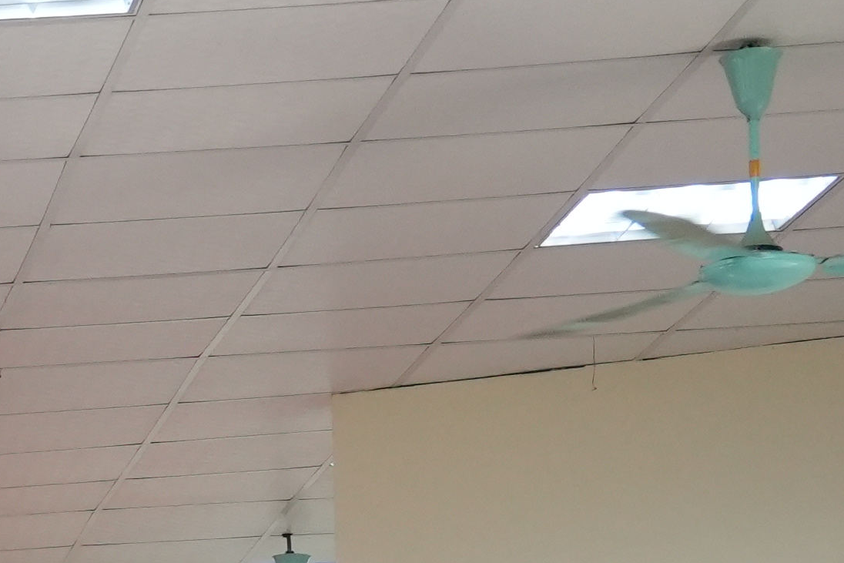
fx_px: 4947
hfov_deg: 8.9
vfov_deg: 6.2
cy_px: 1328
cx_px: -1096
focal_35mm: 211
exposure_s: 1/200
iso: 1600
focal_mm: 33
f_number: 2.8
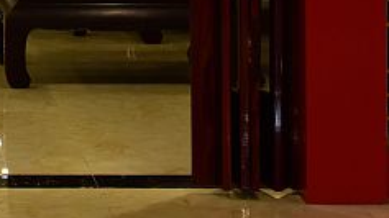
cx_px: -115
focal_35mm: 202
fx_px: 2082
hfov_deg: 10.4
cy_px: -299
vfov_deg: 5.8
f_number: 5.6
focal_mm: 38
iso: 1600
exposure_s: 1/40
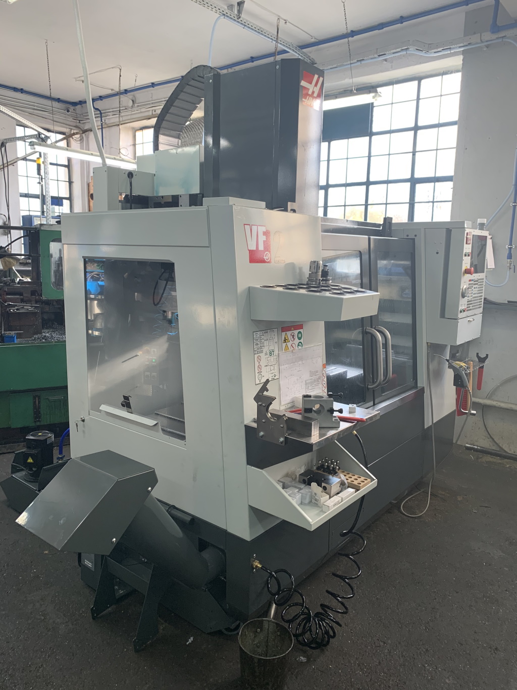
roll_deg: -0.5
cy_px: 345
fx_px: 518
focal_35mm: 26
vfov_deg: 67.3
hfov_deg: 53.1
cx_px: 258
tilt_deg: -9.2
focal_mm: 4.25
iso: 80
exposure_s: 1/100
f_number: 1.8
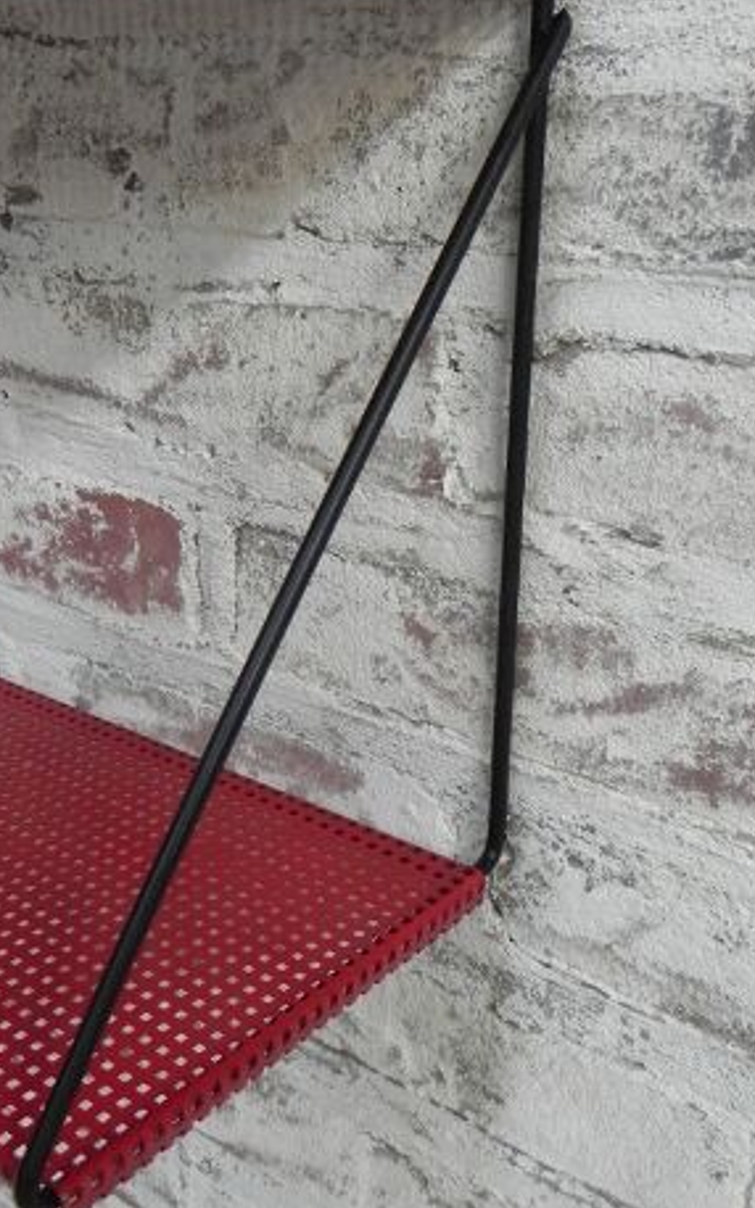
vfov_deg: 46.2
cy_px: 562
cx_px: 264
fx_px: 1417
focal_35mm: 43
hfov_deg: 29.7
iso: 160
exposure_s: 1/39.8
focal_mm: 5.2
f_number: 2.8
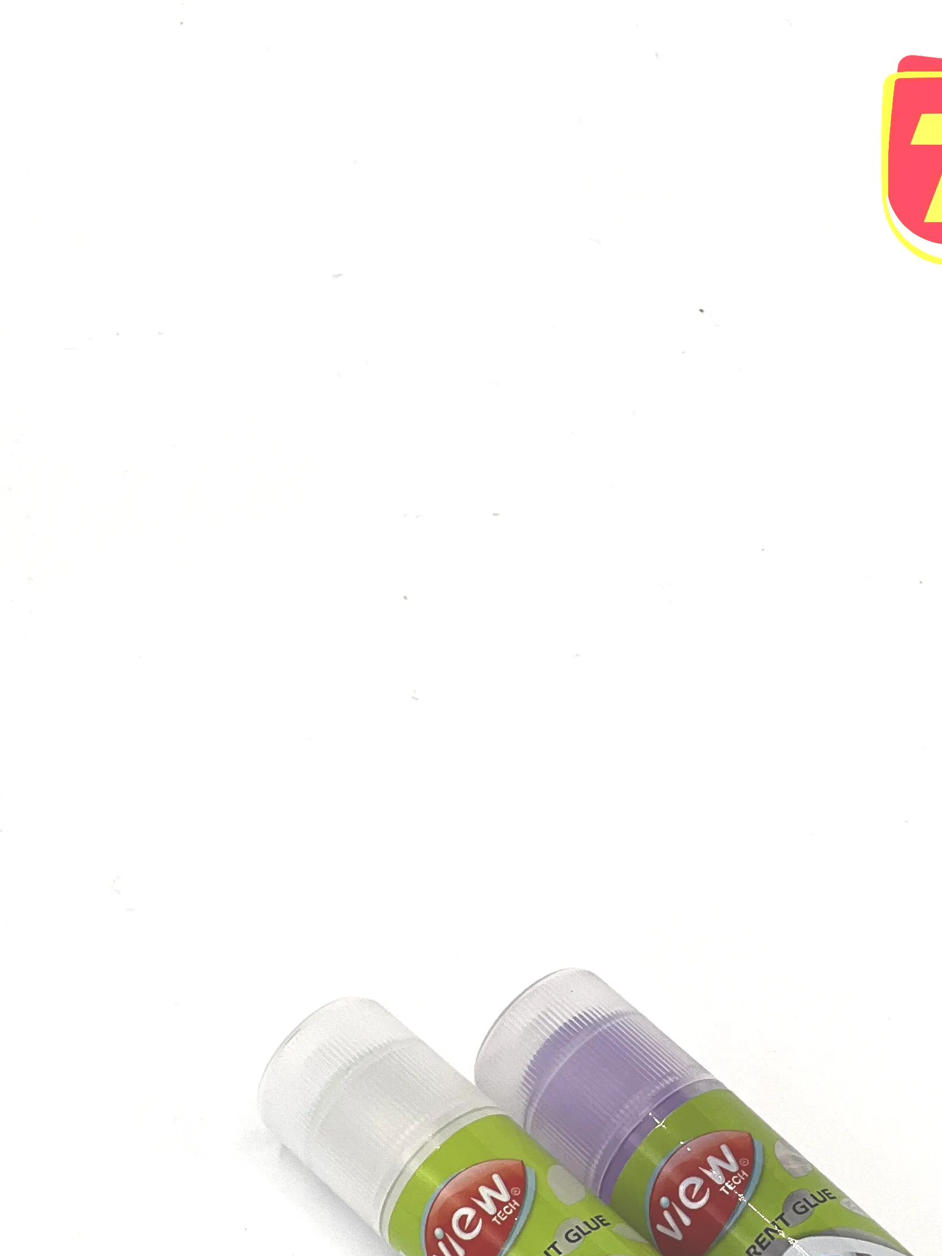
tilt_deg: -58.7
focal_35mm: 146
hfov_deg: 10.2
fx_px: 5296
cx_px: 584
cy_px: 1105
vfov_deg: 13.4
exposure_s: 1/267
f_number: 2.8
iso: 32
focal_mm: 9
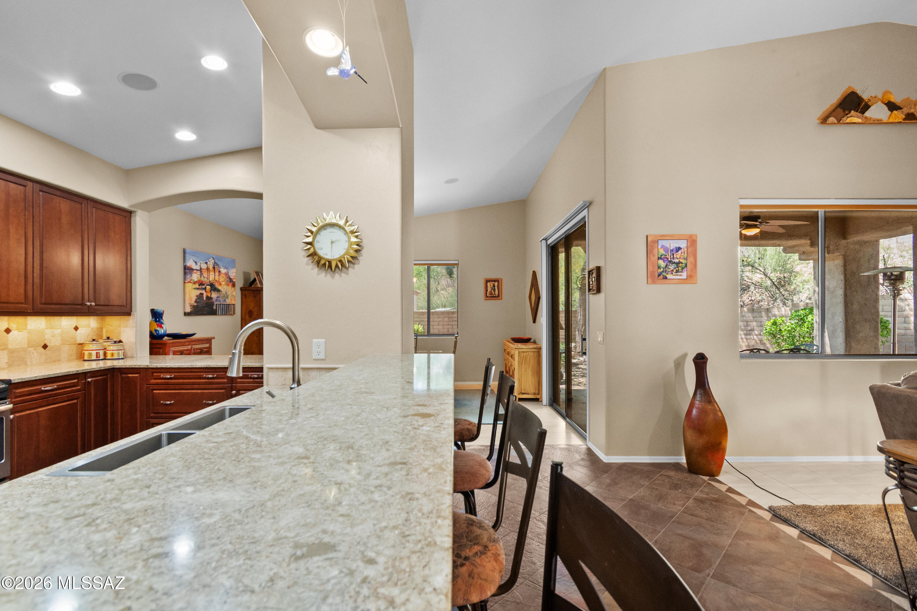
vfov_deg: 77.3
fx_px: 382
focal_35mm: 15
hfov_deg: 100.4
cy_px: 306
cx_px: 458
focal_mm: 10
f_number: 6.3
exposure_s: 1/20
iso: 1250
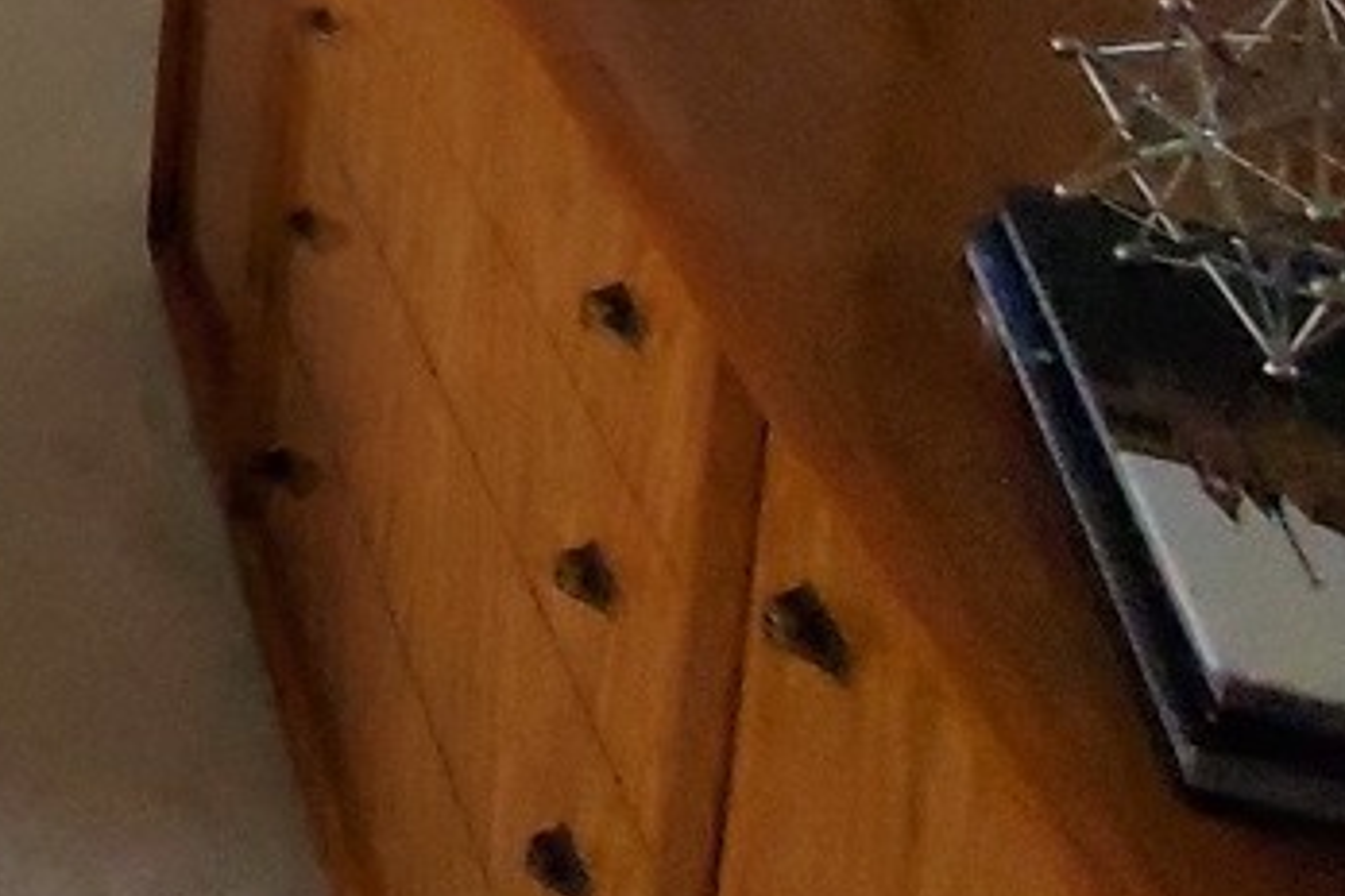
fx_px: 2092
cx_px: -1044
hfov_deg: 22.3
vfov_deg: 17.9
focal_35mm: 56
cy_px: -830
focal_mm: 1.8
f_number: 2.2
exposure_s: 1/59
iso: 400
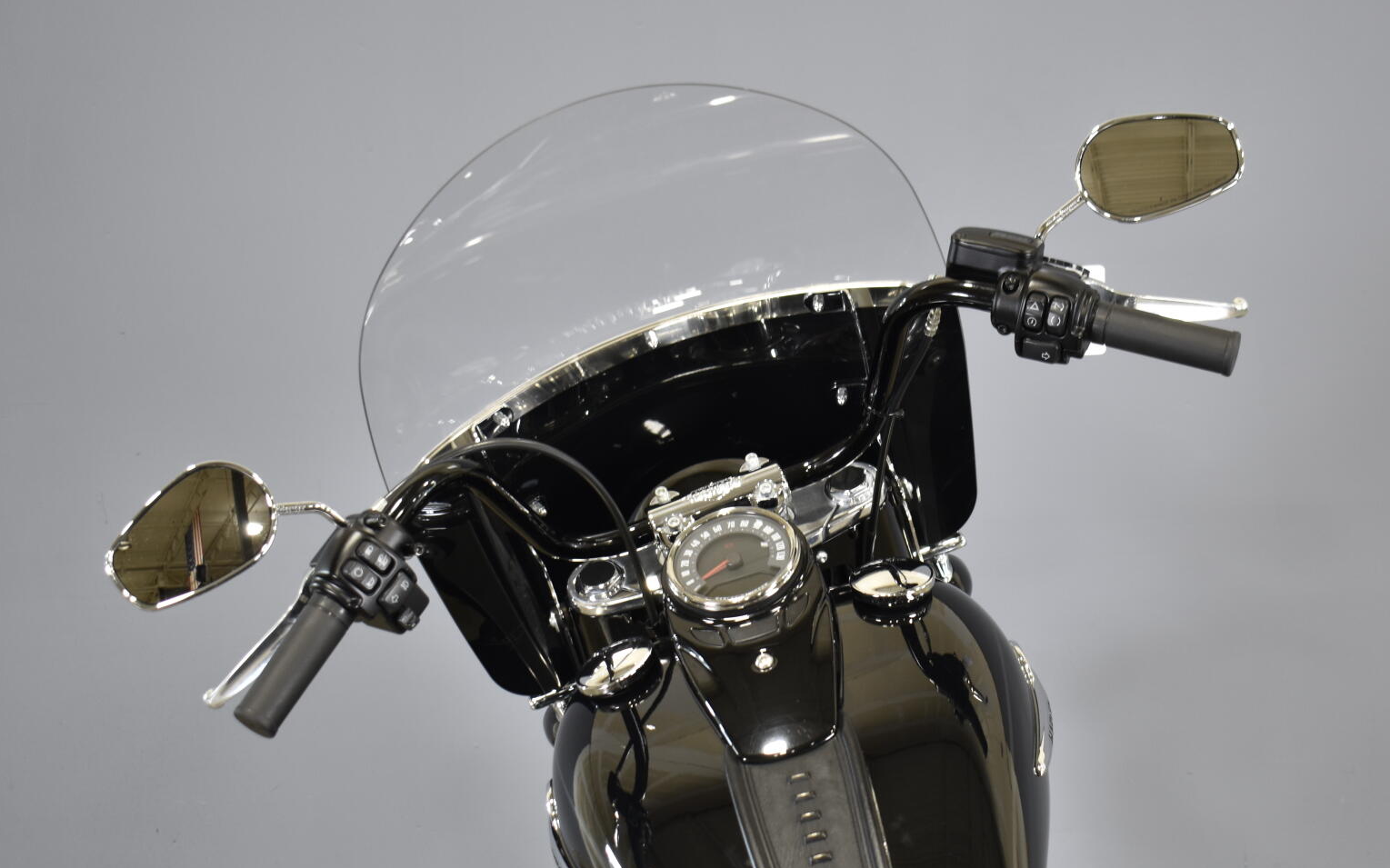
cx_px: 808
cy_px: 561
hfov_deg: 33.9
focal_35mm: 60
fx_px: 2273
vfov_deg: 21.6
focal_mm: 30
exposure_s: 1/15
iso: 400
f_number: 4.2
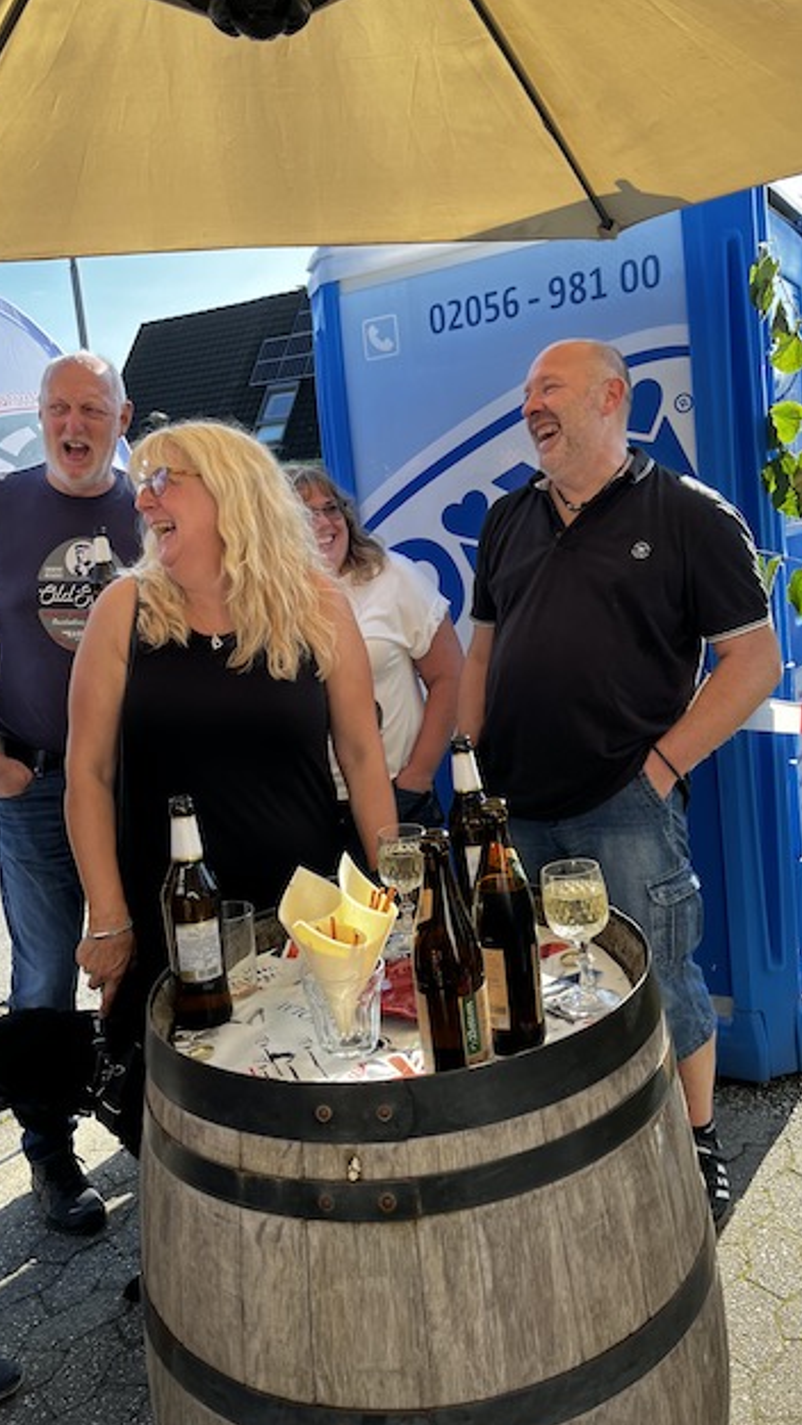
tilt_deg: -10.3
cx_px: 403
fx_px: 1095
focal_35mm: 29
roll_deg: +4.9
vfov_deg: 66.0
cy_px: 716
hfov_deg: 40.2
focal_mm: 5.1
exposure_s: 1/583
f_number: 1.6
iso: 50
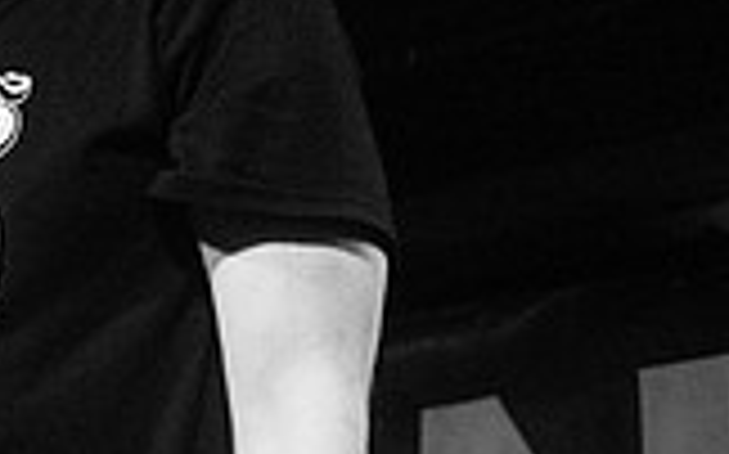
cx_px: -374
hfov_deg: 13.5
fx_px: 2899
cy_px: 335
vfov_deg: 9.0
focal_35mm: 146
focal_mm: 40
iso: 3200
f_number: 3.2
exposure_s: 1/125
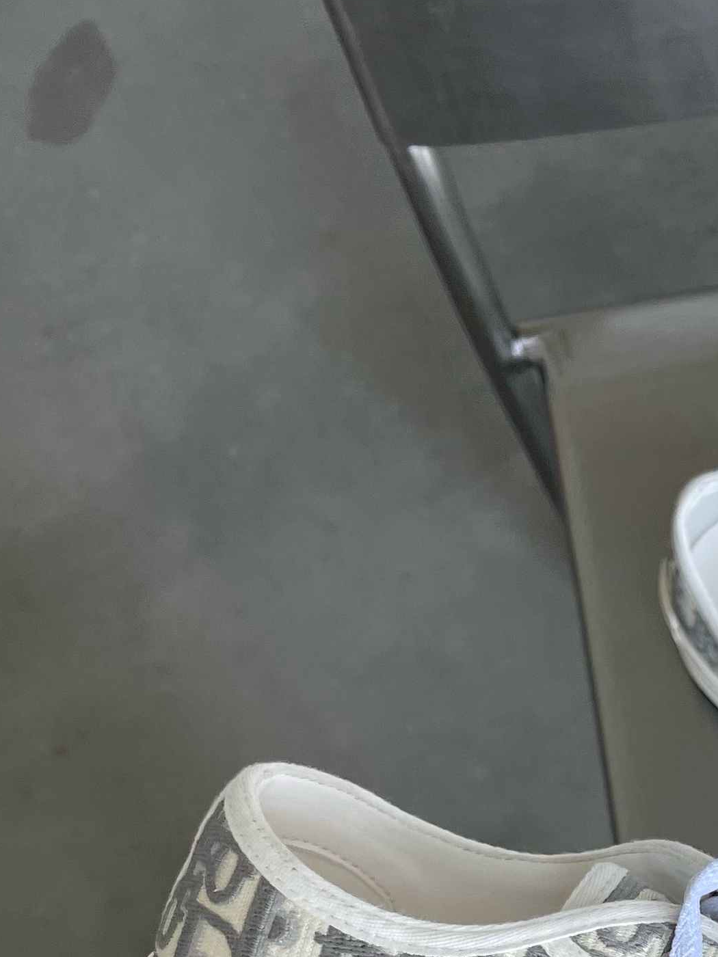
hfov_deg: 19.3
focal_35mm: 72
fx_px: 1991
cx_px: 850
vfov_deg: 25.1
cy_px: 1062
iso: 50
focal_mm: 5.1
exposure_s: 1/121
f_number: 1.6
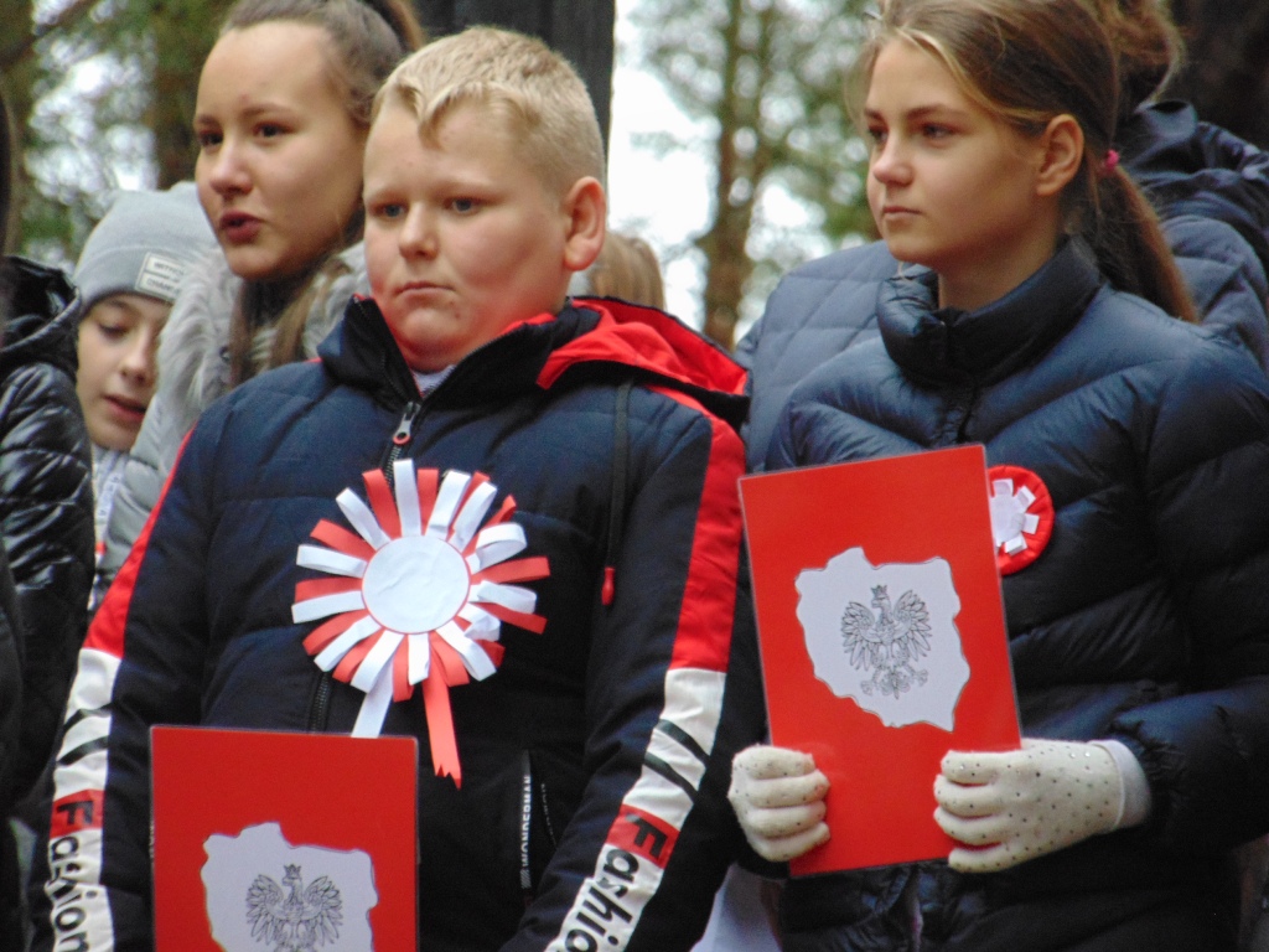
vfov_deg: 3.2
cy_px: 476
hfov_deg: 4.2
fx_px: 17157
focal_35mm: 468
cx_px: 634
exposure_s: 1/100
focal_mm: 84
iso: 400
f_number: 4.4
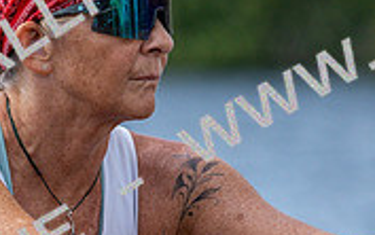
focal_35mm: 1097
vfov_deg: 1.2
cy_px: 198
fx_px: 11222
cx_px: 23
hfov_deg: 1.9
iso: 400
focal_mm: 329
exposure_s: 1/2000
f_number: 6.3
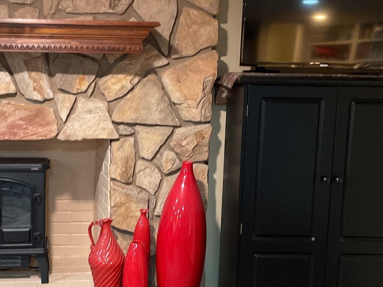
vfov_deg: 24.0
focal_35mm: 61
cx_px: 129
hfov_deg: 31.5
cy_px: 162
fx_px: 675
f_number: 1.8
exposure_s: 1/30
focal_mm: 3
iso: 250
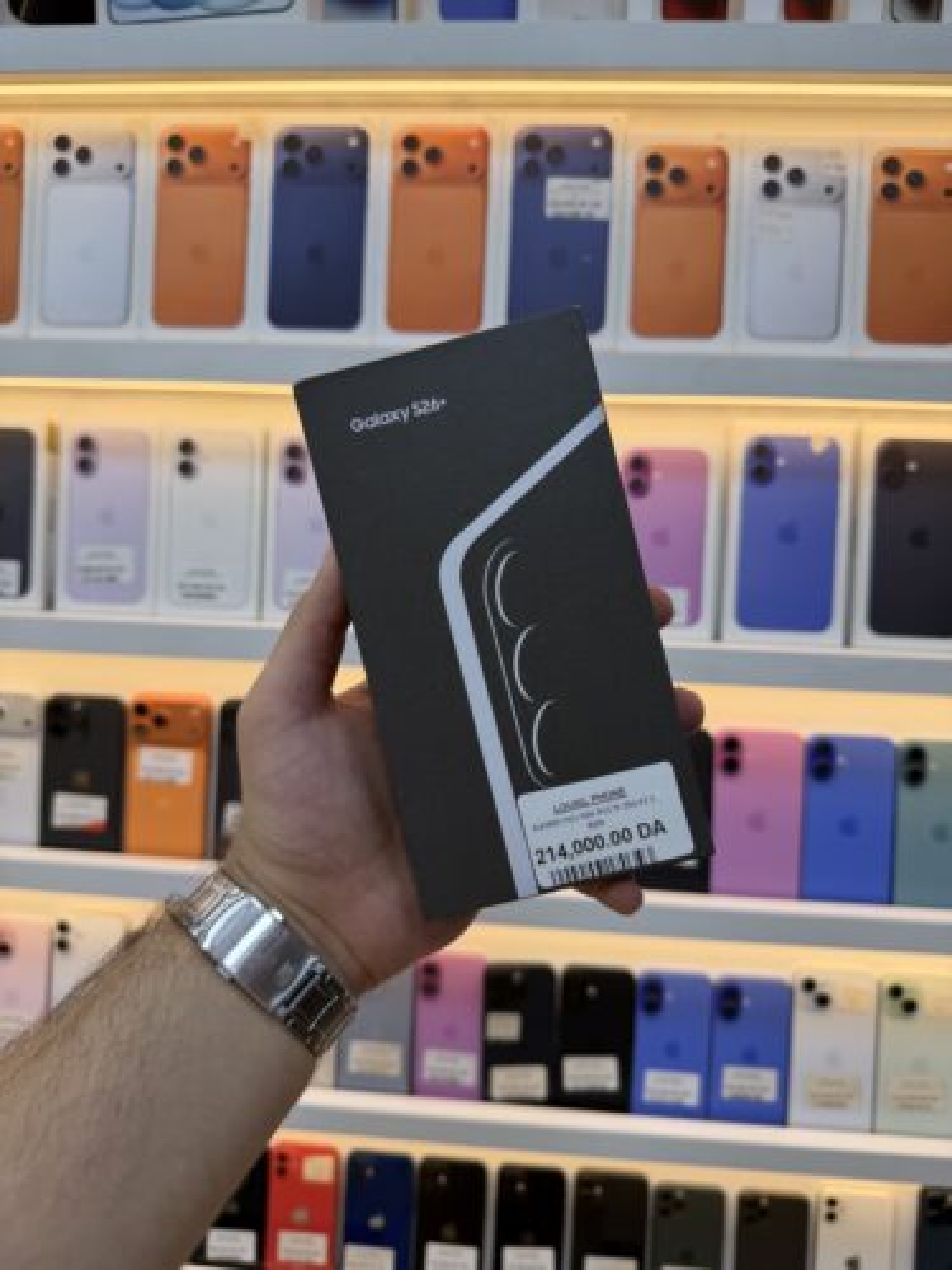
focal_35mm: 24
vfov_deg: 71.6
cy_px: 635
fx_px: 880
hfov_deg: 56.8
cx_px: 476
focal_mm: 6.76
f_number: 1.78
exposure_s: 1/524
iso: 80
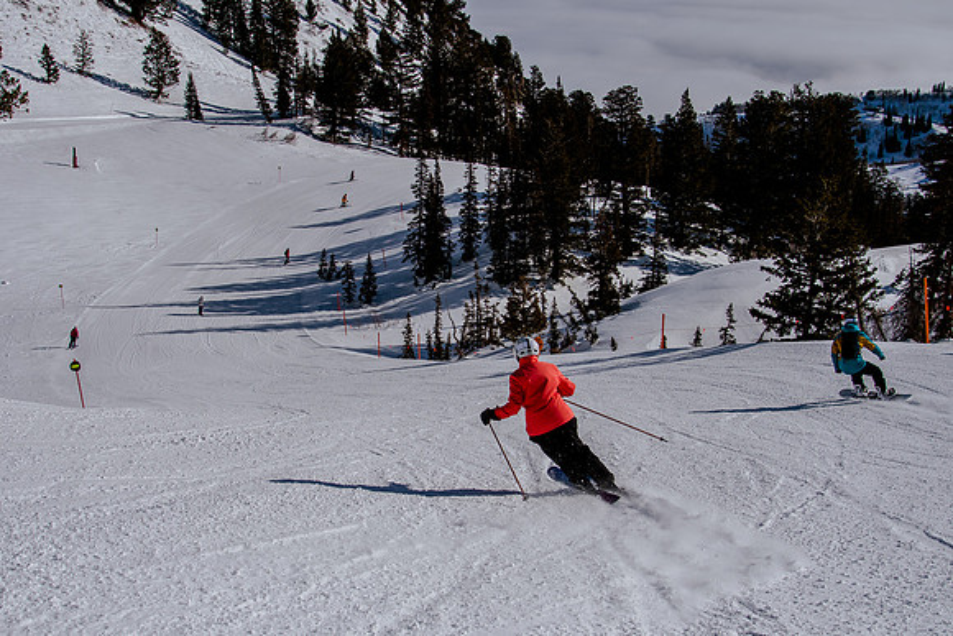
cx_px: 452
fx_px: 1169
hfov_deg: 44.3
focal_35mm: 44
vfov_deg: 30.4
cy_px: 334
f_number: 5.6
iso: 200
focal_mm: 28
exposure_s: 1/3200
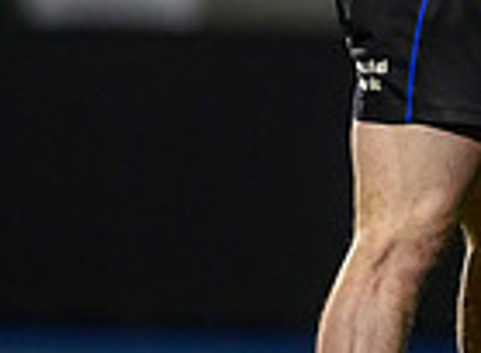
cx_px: 801
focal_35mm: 1894
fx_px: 26115
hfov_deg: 1.1
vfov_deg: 0.8
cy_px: -158
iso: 5000
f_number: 3.2
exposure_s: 1/2000
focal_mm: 400
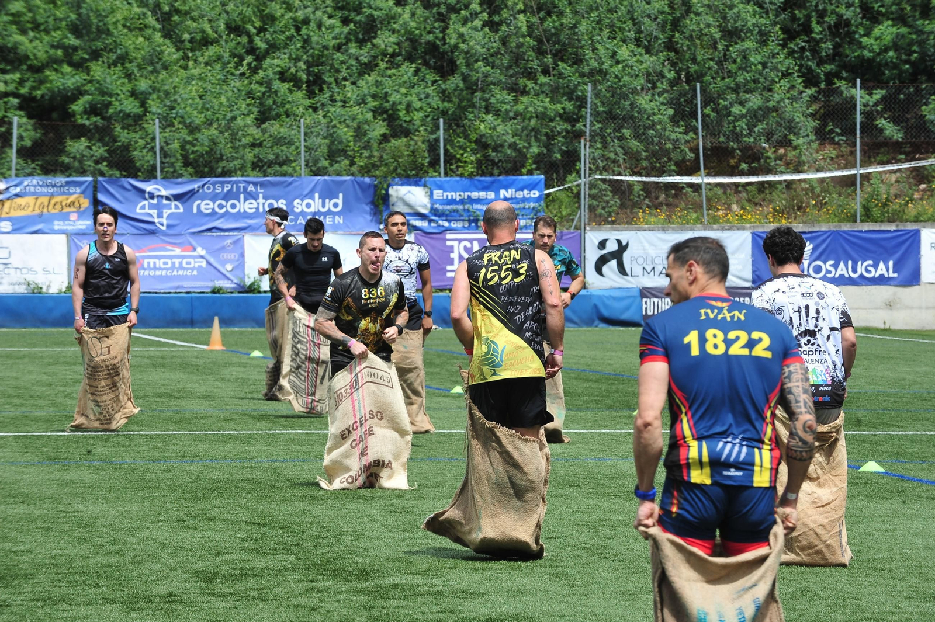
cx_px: 468
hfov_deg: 10.3
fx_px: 5192
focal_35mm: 200
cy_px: 311
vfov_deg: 6.9
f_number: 13
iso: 400
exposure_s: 1/400
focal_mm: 200
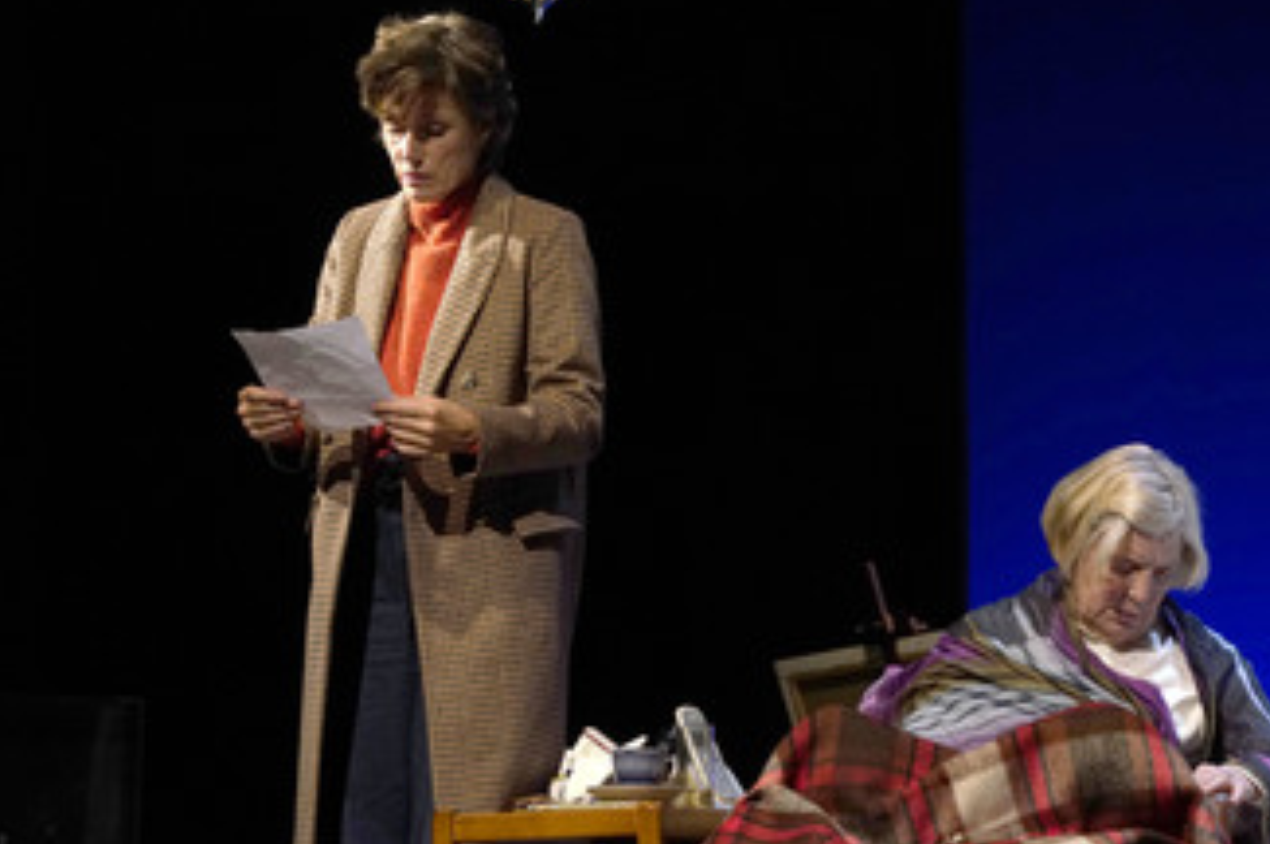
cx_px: 721
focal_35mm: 147
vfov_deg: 9.3
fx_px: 5181
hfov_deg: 14.0
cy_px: 531
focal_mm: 106
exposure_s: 1/125
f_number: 5.6
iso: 1600
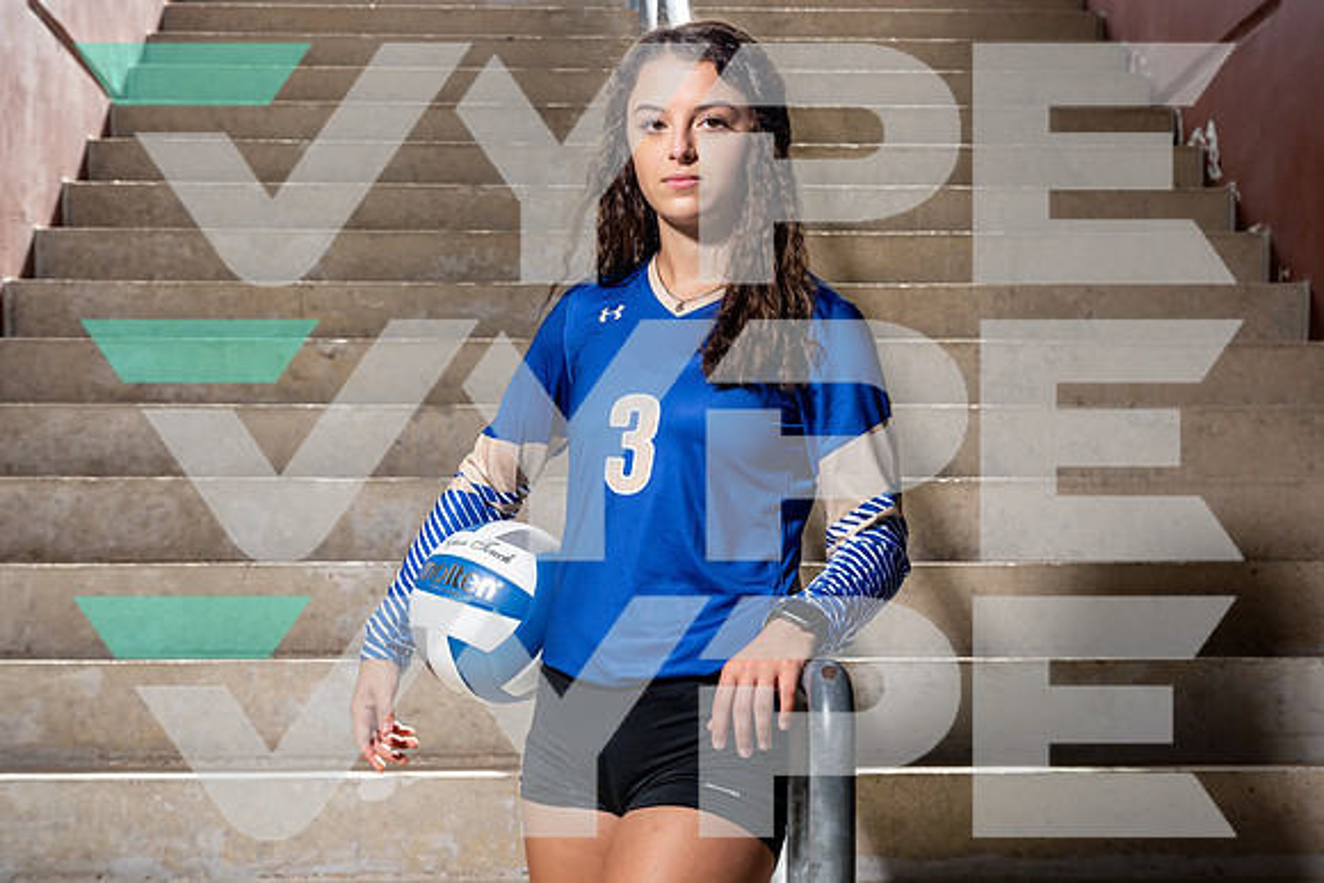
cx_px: 662
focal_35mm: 59
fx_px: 2170
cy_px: 442
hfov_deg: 33.9
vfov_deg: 23.0
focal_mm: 59
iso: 100
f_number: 8
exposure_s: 1/125
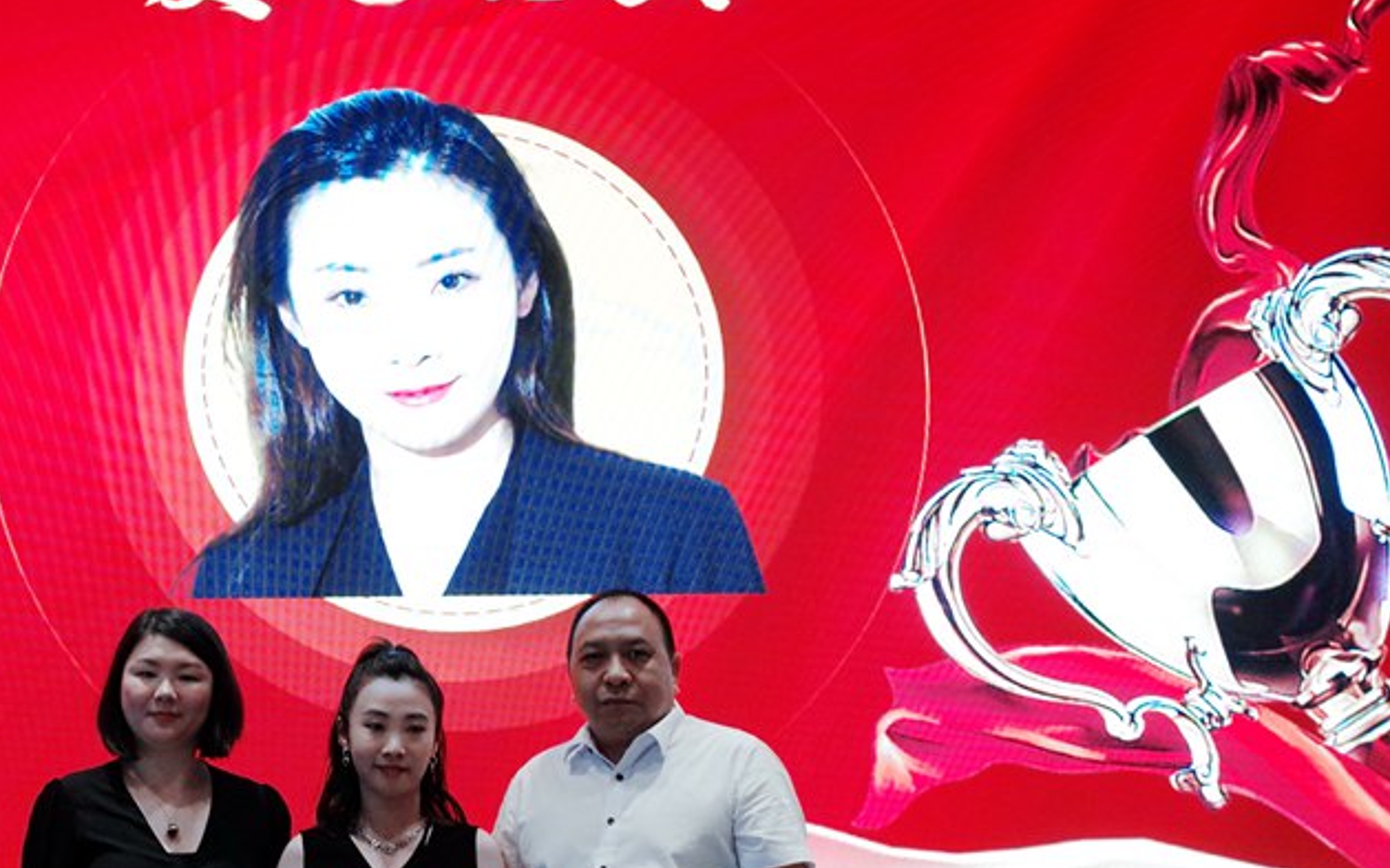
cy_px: 528
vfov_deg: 26.3
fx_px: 1856
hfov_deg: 40.1
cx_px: 382
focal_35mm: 49
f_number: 2.8
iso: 800
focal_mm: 18.3
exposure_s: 1/60
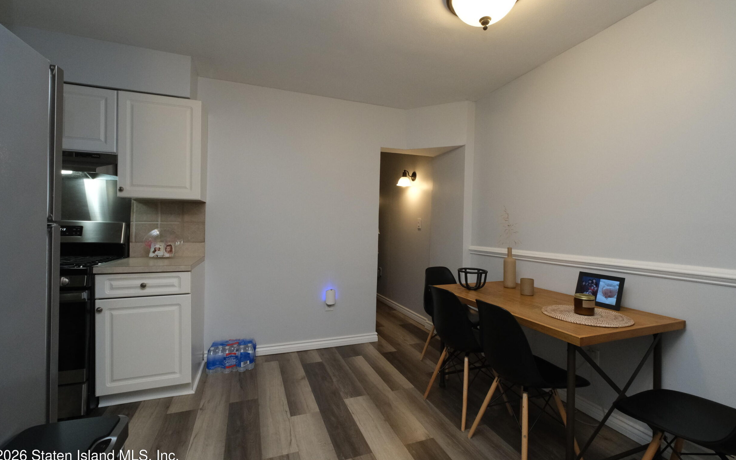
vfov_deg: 71.2
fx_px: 321
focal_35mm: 16
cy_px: 222
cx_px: 368
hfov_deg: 97.8
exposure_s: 1/60
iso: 2500
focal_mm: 10
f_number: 8
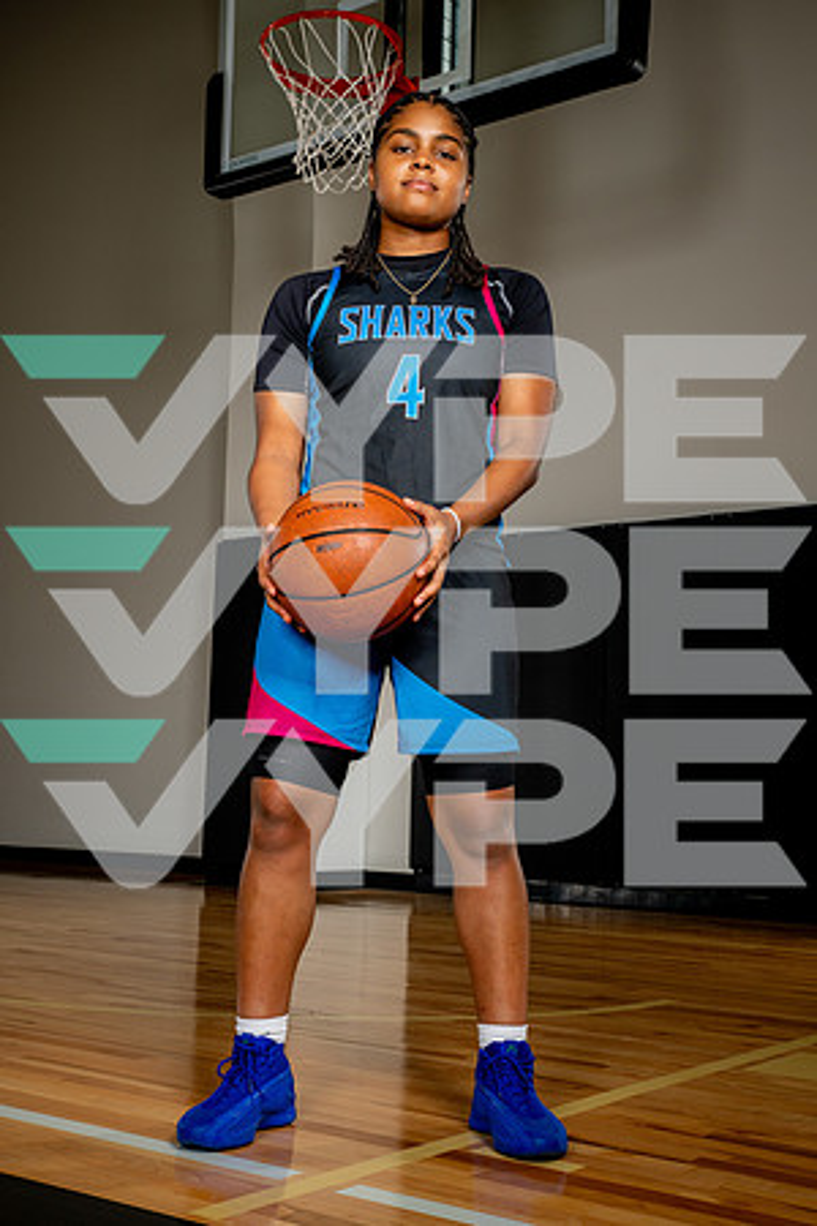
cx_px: 408
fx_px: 1566
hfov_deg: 29.2
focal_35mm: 46
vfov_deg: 42.7
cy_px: 613
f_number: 8
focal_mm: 46
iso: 250
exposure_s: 1/500
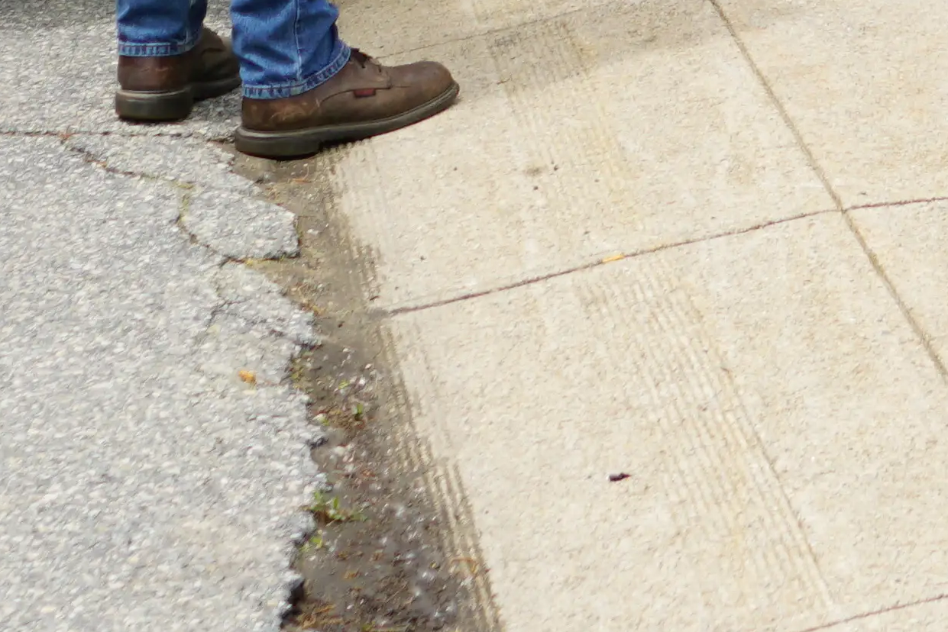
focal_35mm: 173
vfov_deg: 7.1
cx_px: 681
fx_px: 4556
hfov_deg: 11.9
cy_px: -1299
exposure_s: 1/400
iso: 100
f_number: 5
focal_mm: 27
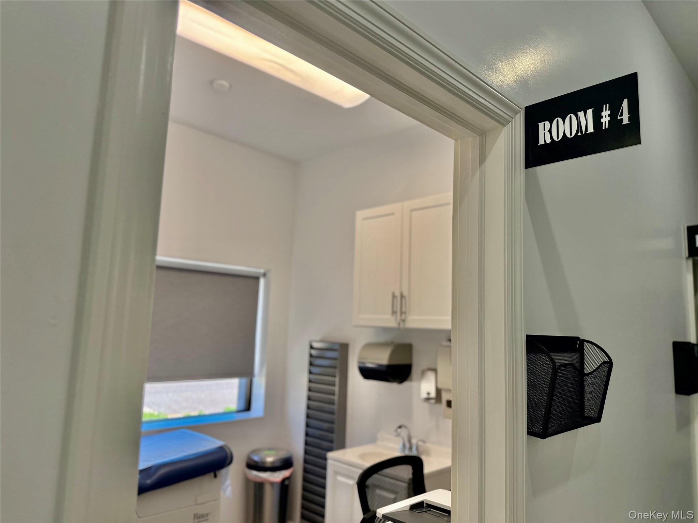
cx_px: 349
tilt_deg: +7.5
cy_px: 262
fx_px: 484
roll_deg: -1.9
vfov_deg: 56.8
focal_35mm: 24
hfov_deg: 71.6
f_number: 1.78
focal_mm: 6.76
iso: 125
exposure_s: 1/237
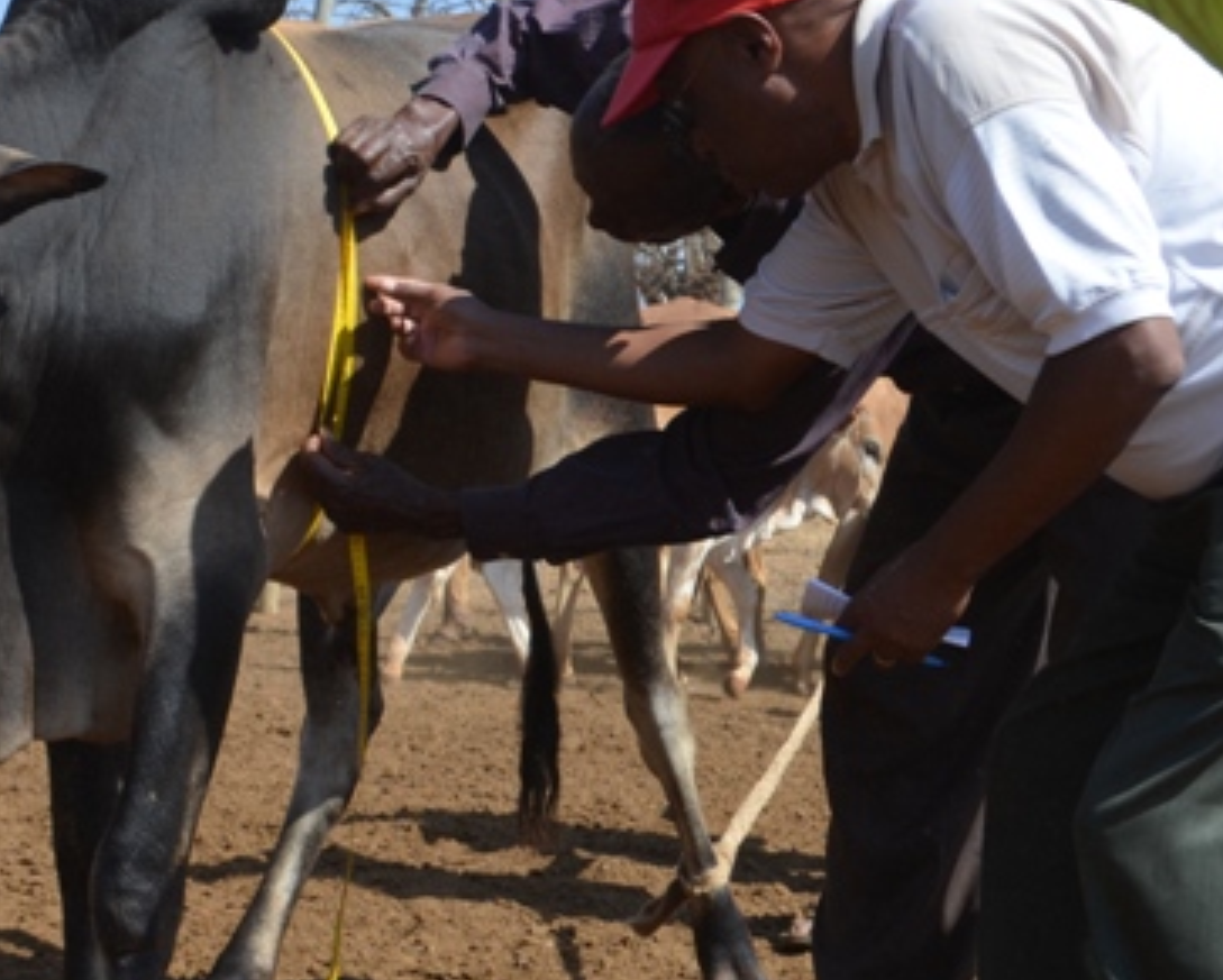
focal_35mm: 99
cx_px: 172
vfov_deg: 15.6
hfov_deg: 19.1
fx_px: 3586
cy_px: 529
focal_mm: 32
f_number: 8
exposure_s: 1/250
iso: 160
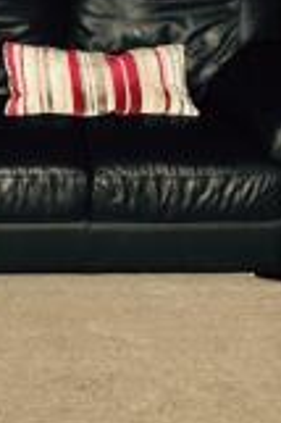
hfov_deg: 16.2
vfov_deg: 23.8
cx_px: -24
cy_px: 9
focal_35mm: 82
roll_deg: -0.8
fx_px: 962
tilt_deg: -16.7
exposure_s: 1/30
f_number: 2.2
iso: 100
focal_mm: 4.15
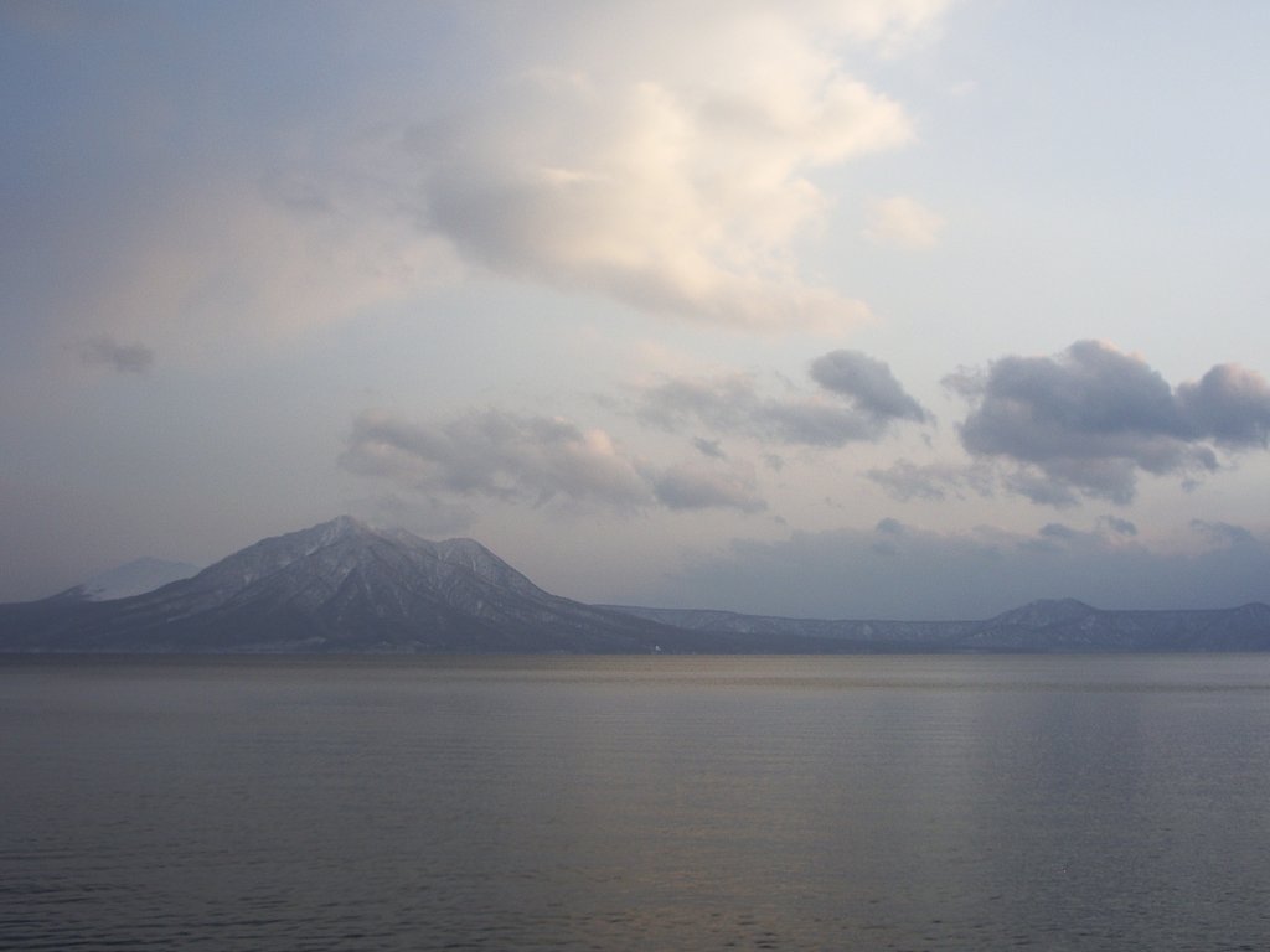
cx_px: 635
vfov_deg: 35.1
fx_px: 1504
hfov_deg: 45.8
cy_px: 476
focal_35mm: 41
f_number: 4.6
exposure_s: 1/125
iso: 50
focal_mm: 6.8
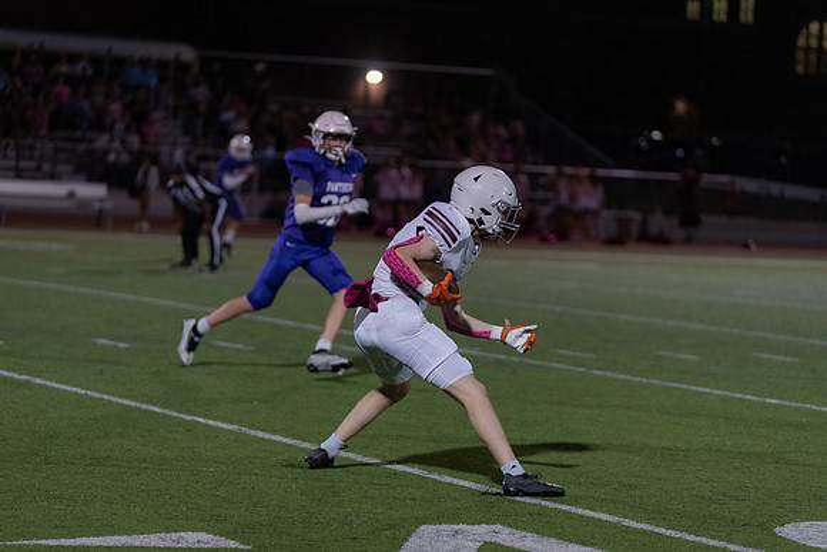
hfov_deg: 15.1
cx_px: 414
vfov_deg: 10.1
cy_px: 276
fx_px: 3127
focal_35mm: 136
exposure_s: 1/1250
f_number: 2.8
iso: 3200
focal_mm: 132
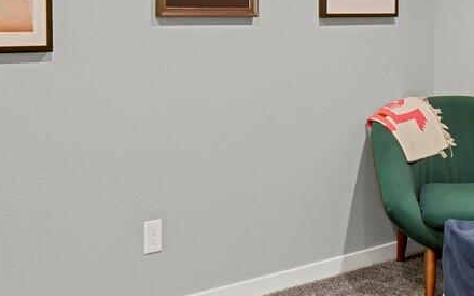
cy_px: 34
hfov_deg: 32.3
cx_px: 166
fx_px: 814
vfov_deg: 20.3
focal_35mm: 63
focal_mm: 17
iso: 12800
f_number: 8
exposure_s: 1/8
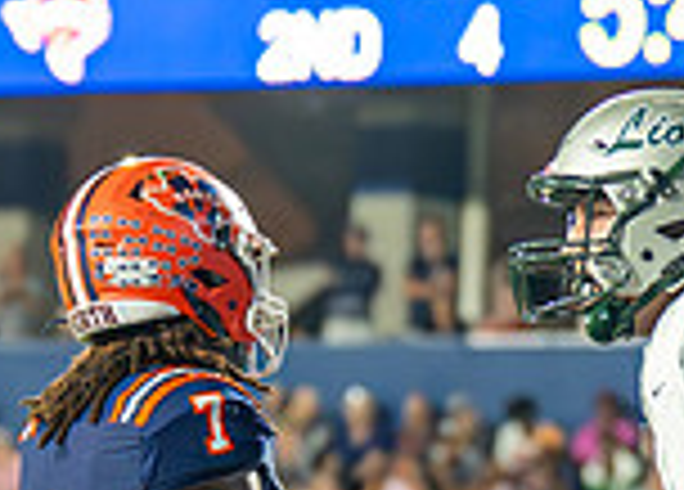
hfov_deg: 3.4
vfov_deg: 2.4
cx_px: 255
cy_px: 584
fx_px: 11632
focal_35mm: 598
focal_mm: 93
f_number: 2.8
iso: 4000
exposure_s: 1/1600
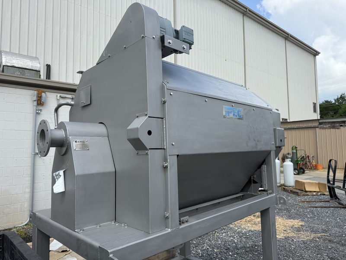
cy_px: 130
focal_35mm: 24
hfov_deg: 71.6
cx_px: 173
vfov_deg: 56.8
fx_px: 240
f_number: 1.78
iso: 80
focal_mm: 6.76
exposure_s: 1/2703
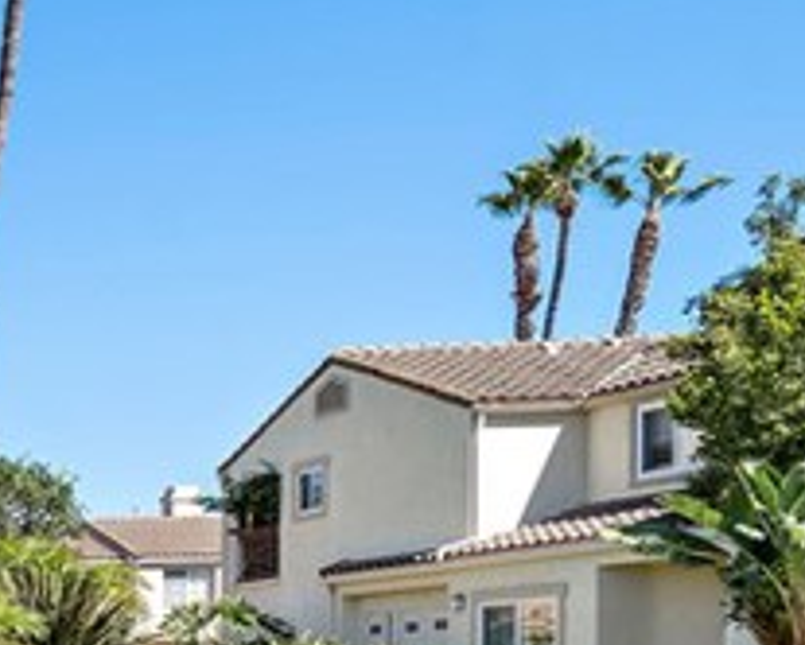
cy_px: 729
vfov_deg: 22.1
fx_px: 1550
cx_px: -1027
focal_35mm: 65
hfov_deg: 16.2
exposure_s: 1/4000
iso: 160
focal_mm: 14
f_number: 7.1
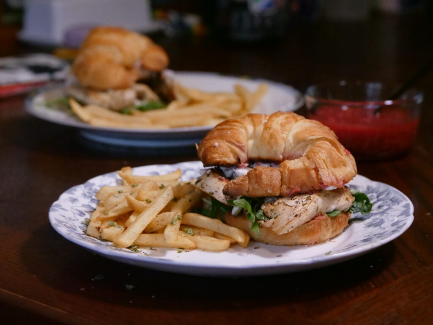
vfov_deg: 14.0
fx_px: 1326
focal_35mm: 106
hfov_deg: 18.5
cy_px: 162
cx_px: 216
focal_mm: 53
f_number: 4.5
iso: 6400
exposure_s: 1/320
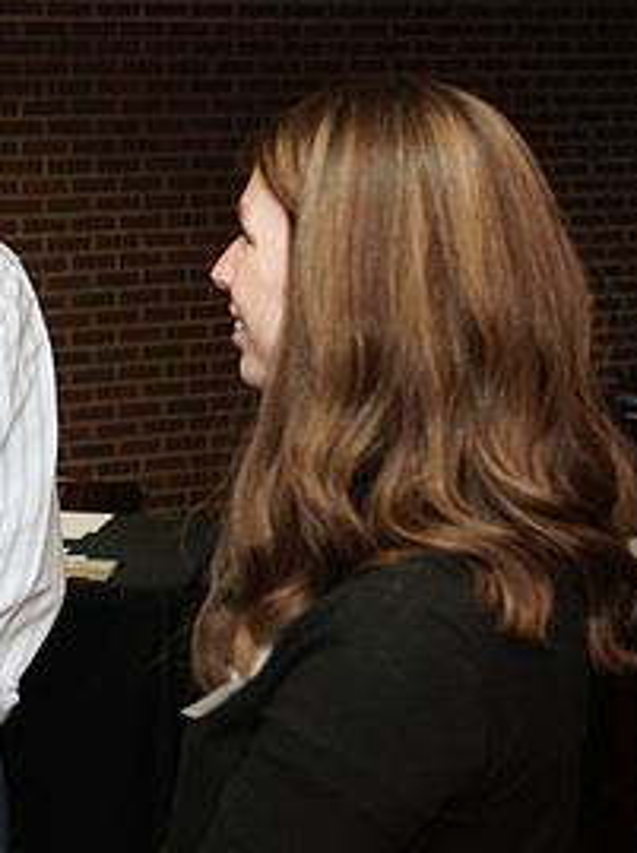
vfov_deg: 24.1
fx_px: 1992
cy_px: 325
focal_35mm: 81
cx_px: -273
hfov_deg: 16.7
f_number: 4
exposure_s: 1/100
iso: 800
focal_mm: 39
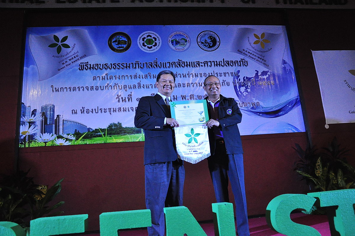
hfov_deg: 59.6
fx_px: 310
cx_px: 178
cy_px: 118
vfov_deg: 41.6
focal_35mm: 32
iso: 2200
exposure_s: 1/250
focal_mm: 21
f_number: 3.8
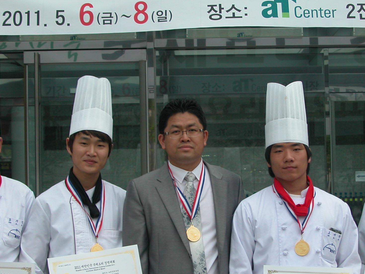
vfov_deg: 17.0
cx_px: 195
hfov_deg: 22.5
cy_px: 154
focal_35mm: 87
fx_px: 917
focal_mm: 12.7
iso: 100
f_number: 3.4
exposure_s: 1/68
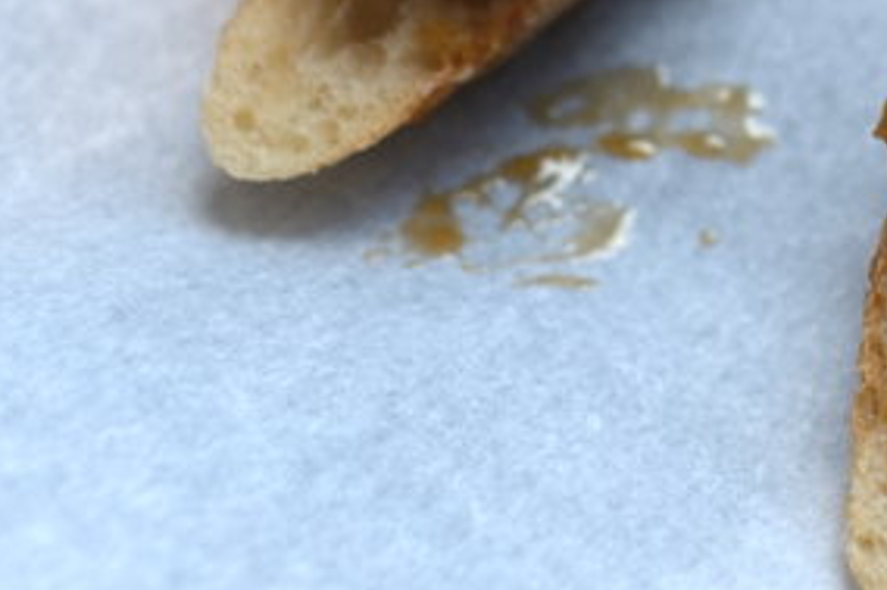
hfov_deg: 16.8
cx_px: 884
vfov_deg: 11.2
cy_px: -150
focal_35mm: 119
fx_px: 2930
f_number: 2.8
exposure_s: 1/150
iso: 125
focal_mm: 30
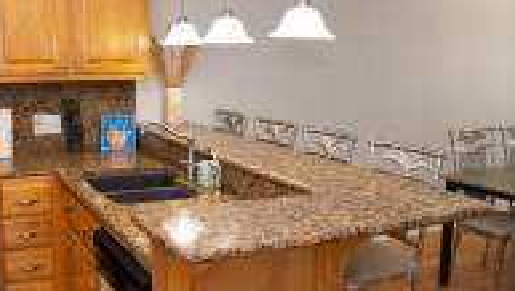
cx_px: 229
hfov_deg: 47.2
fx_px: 588
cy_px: 139
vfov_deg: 27.8
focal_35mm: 43
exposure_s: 1/160
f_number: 4
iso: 500
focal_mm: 16.5
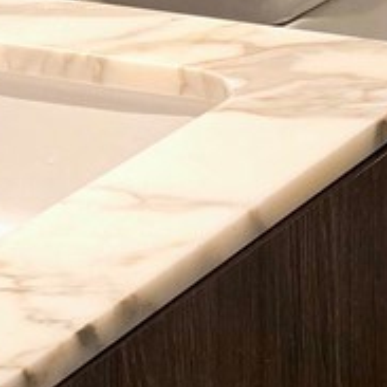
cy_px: -548
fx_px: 2251
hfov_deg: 9.4
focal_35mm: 178
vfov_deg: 8.9
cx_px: 662
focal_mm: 6.3
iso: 125
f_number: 1.7
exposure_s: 1/120
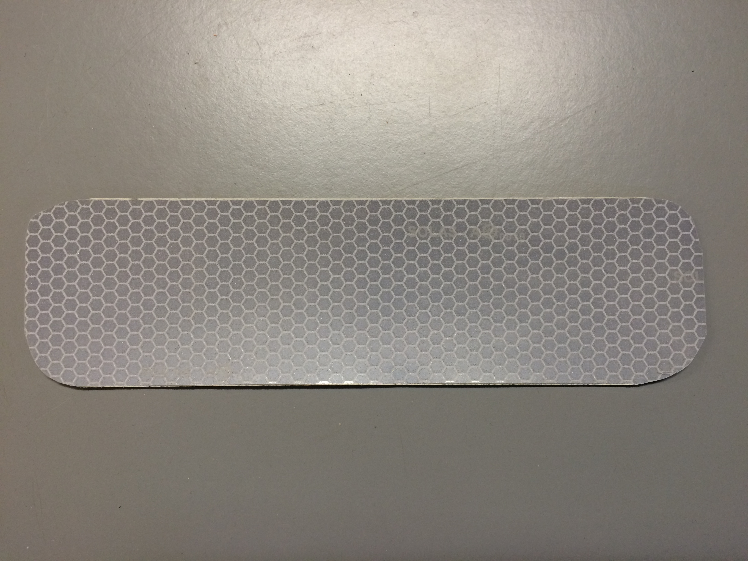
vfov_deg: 48.2
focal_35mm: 29
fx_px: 627
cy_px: 280
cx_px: 374
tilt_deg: -88.3
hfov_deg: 61.7
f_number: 2.2
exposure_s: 1/33
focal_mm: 4.15
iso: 64
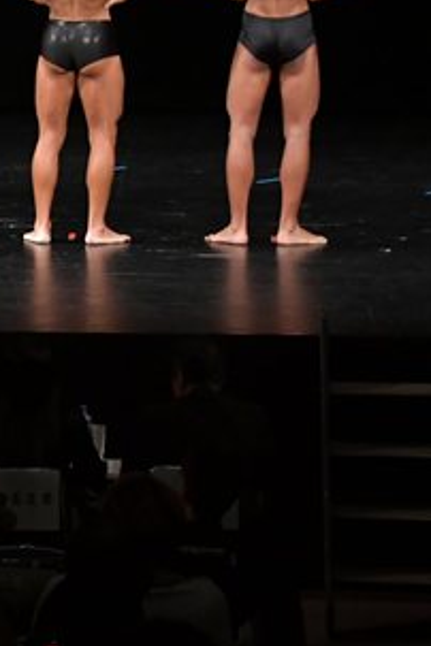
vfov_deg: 7.5
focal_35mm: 276
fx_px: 4956
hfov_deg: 4.9
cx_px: -334
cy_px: 188
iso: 3200
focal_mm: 72
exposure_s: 1/400
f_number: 5.6
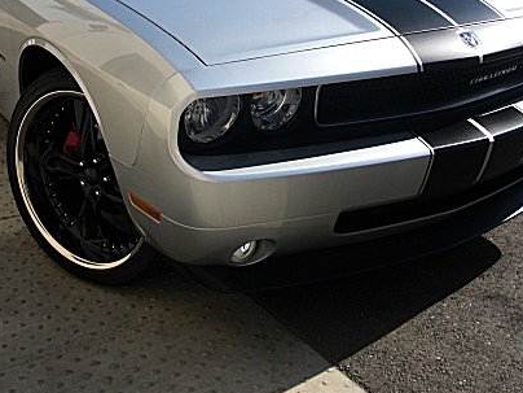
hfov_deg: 33.8
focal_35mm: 57
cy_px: 122
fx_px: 861
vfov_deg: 25.5
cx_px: 246
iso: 50
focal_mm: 6.3
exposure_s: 1/160
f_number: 7.9
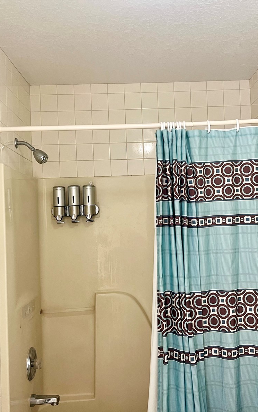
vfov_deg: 52.7
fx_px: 416
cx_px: 152
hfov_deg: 34.3
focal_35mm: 37
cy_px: 205
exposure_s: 1/60
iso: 80
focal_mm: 5.7
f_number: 1.5
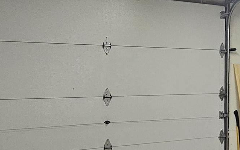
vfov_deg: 20.3
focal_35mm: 64
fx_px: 419
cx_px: 313
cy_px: 97
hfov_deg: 26.9
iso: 250
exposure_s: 1/60
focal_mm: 2.2
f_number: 2.2
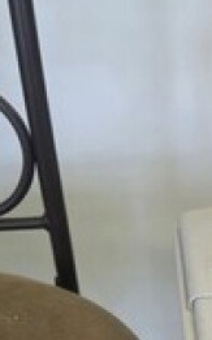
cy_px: 432
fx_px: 703
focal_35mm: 76
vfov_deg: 24.1
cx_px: 393
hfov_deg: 14.8
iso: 800
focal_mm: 6.3
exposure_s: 1/120
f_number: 1.7
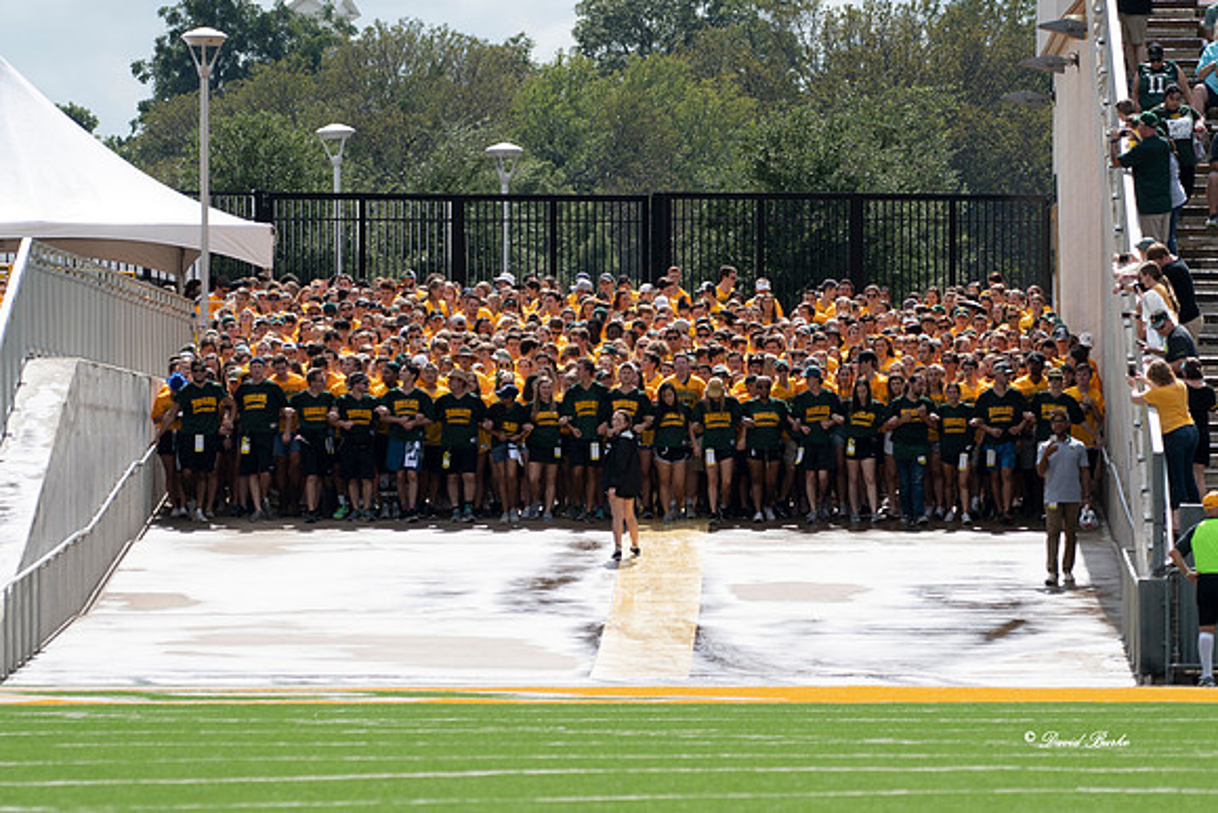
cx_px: 703
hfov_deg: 5.9
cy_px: 459
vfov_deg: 3.9
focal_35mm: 350
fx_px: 11832
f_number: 5.6
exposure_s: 1/1250
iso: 160
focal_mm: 200
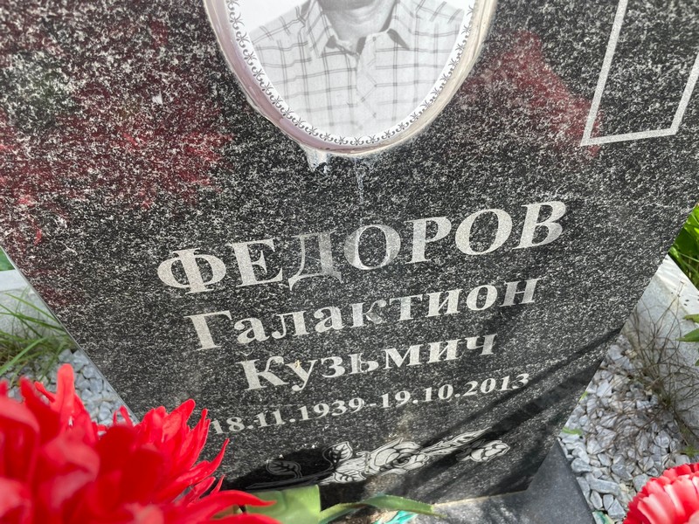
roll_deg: +2.5
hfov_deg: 67.3
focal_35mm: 26
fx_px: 525
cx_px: 350
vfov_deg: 53.1
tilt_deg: -44.8
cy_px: 262
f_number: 1.6
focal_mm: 4.2
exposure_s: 1/812
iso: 32
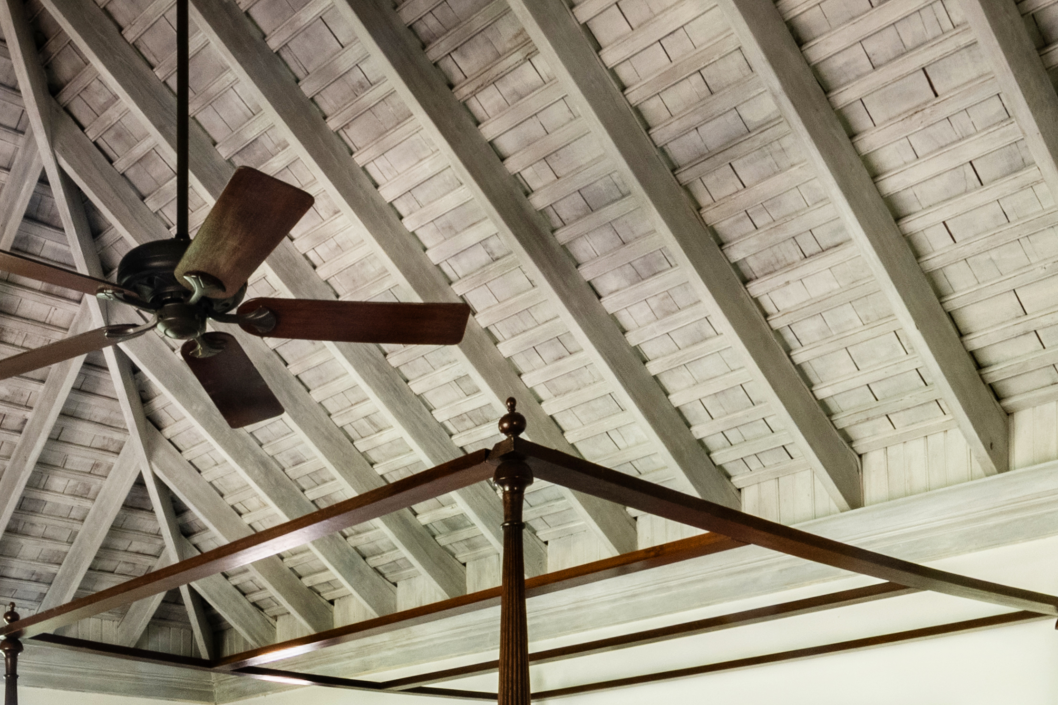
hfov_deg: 40.9
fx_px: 1391
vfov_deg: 24.8
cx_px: 318
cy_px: 911
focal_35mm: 47
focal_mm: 17.5
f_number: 22
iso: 500
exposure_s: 1/5
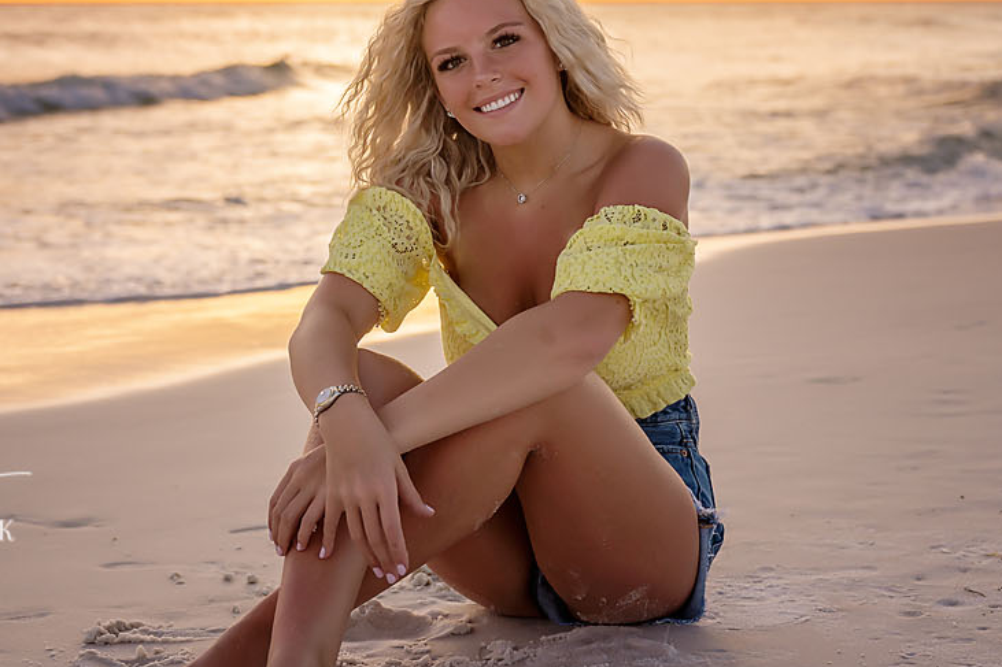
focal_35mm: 78
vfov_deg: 17.5
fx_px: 2170
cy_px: 238
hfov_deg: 26.0
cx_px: 425
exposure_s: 1/4000
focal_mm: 38
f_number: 2.8
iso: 160
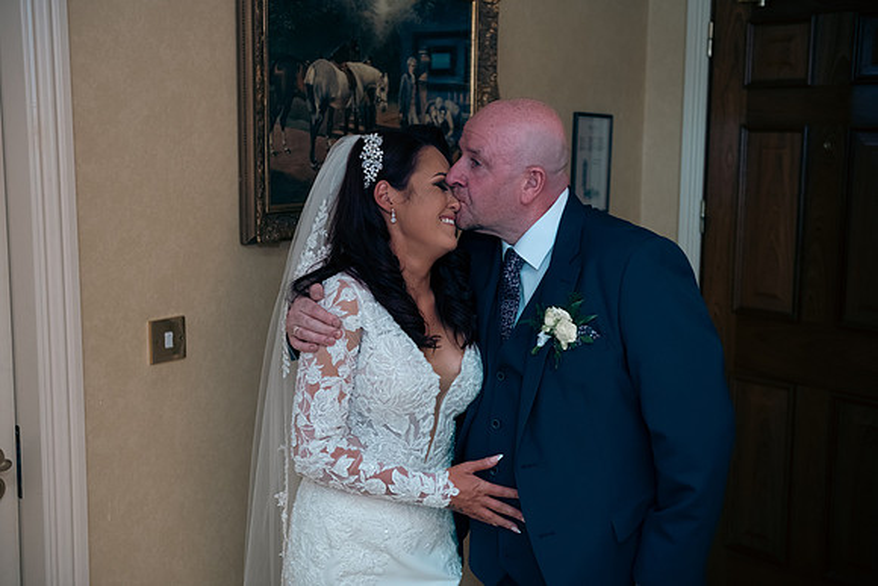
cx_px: 439
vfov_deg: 28.1
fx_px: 1171
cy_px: 293
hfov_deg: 41.1
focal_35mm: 48
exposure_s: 1/160
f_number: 3.5
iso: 640
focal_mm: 48
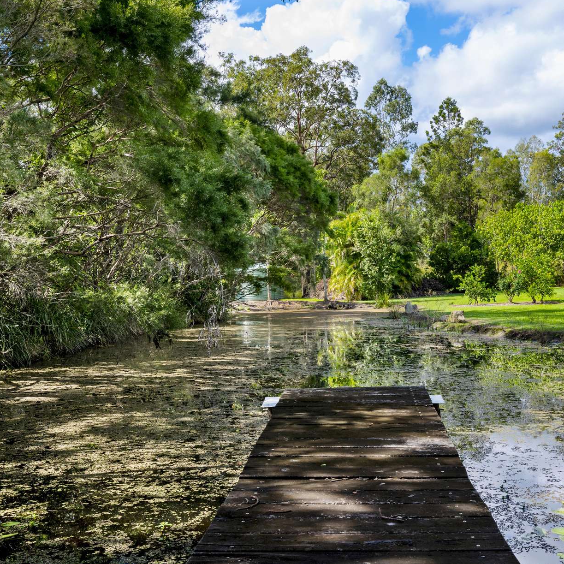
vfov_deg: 46.0
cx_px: 345
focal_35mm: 36
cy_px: 275
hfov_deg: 45.7
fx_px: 664
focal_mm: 27
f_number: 11
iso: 320
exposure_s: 1/200
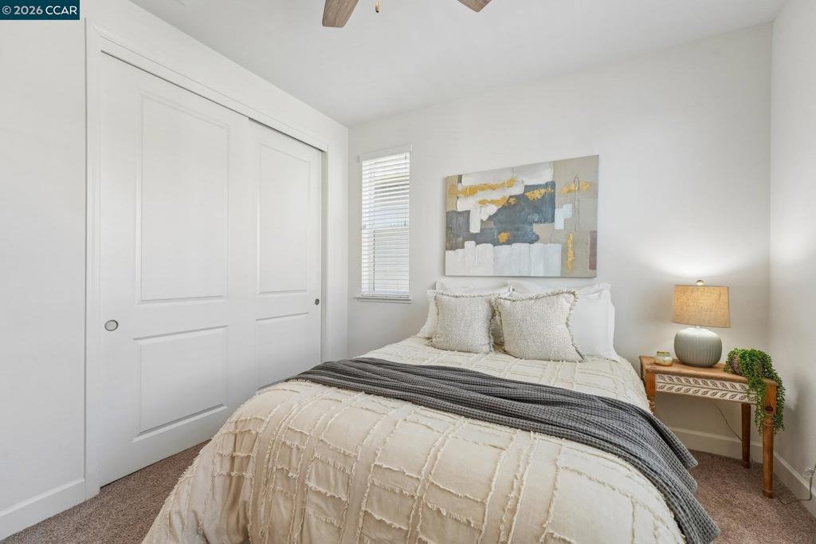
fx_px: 317
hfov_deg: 104.3
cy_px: 272
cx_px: 408
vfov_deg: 81.2
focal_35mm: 14
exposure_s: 1/25
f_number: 8
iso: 640
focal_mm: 14
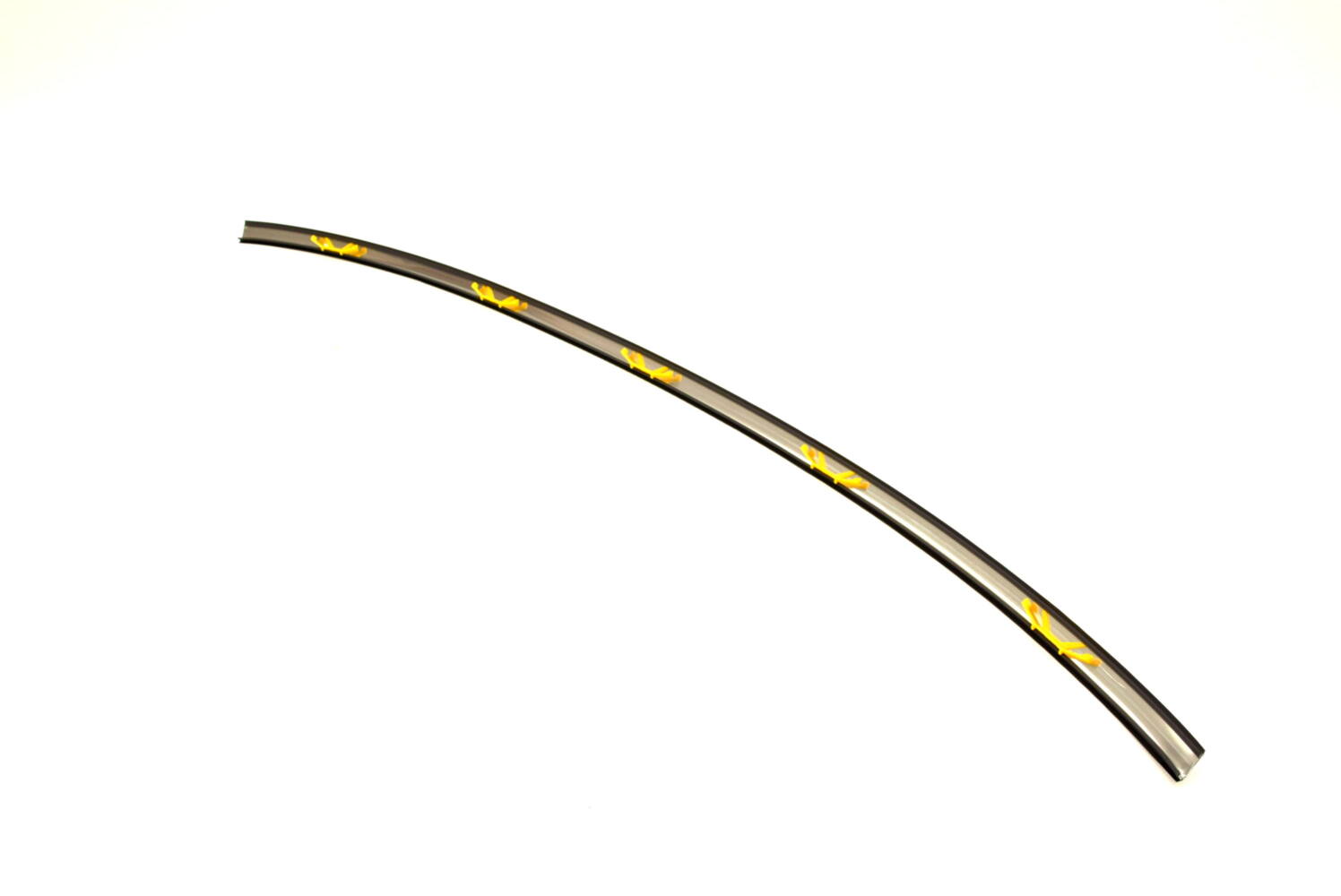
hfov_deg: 67.3
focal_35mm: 27
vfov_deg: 48.0
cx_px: 670
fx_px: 1006
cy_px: 448
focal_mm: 18
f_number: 6.3
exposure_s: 1/160
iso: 400
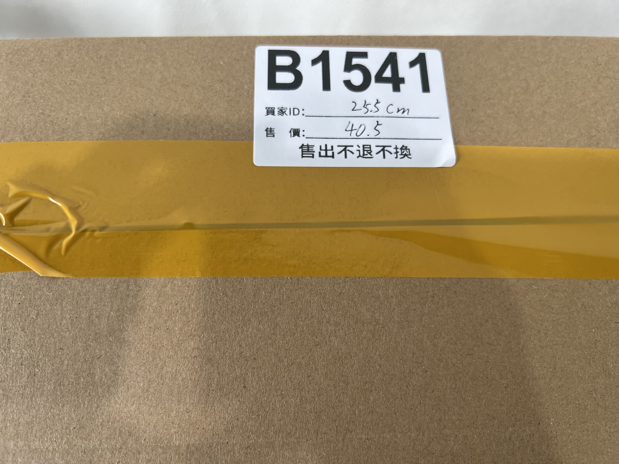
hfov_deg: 67.3
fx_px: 465
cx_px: 310
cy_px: 232
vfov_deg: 53.1
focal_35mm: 26
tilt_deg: -71.2
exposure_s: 1/100
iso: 64
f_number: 1.5
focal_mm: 5.7
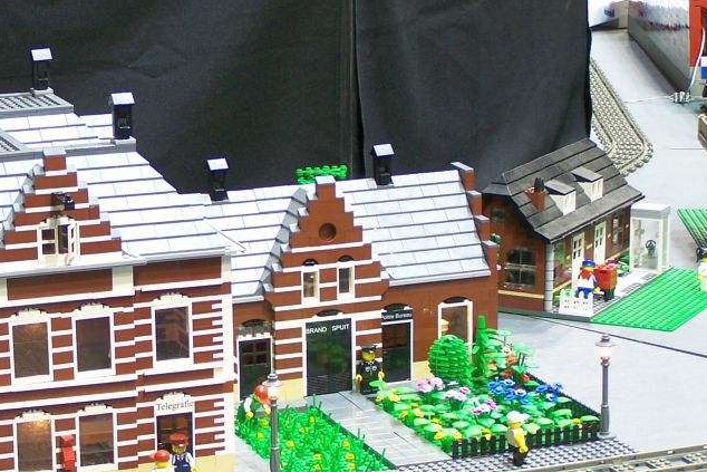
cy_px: 213
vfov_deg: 10.9
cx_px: 139
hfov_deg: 16.1
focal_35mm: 126
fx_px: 2475
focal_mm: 12.4
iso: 80
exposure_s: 1/6
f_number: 3.2
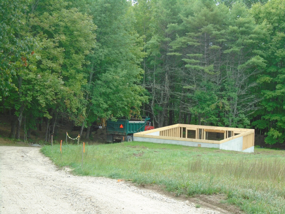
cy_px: 107
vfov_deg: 21.6
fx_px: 560
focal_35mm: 68
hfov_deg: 28.6
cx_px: 142
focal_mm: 12
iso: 250
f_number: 5.5
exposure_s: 1/125
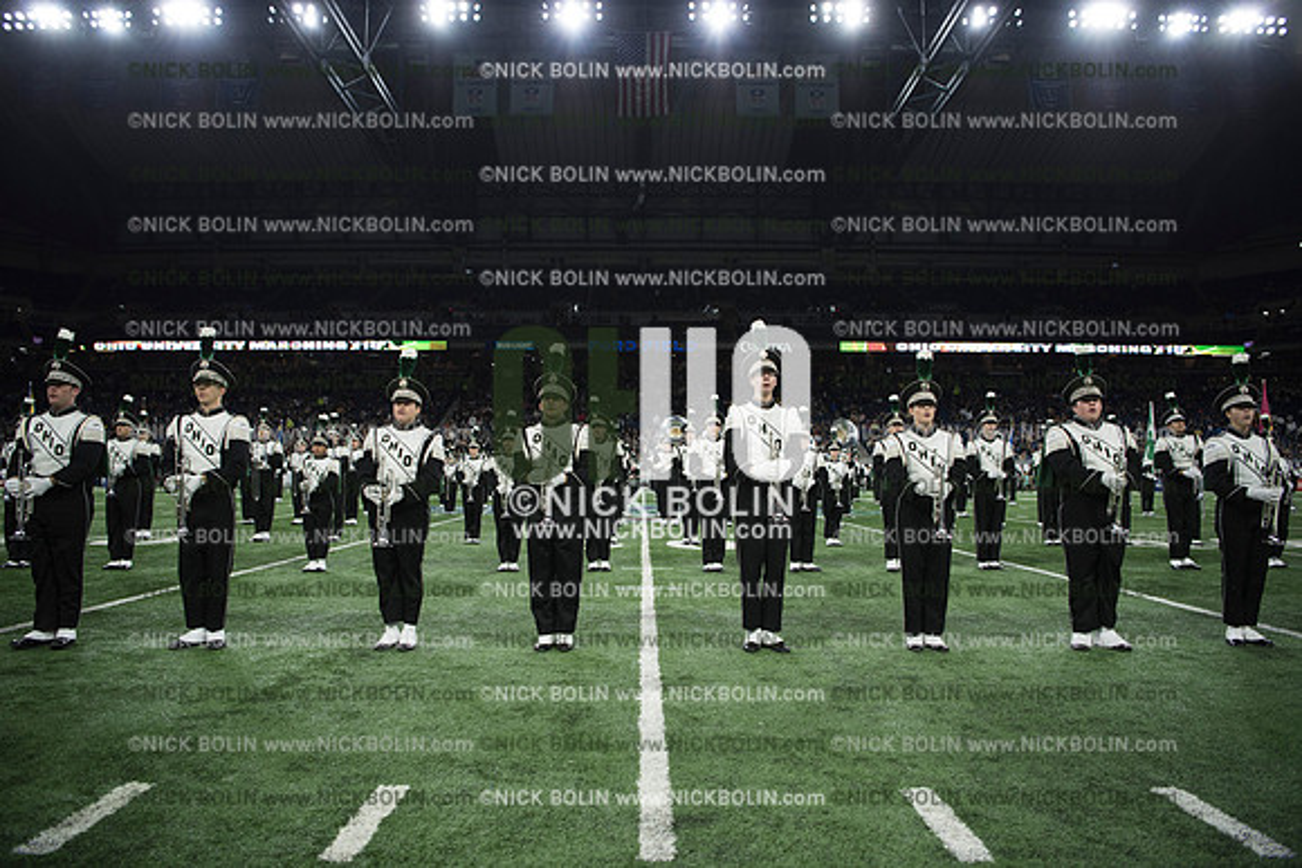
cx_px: 651
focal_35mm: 24
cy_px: 434
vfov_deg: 53.2
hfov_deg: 73.7
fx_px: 868
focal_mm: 24
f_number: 2.8
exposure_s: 1/1250
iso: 1250
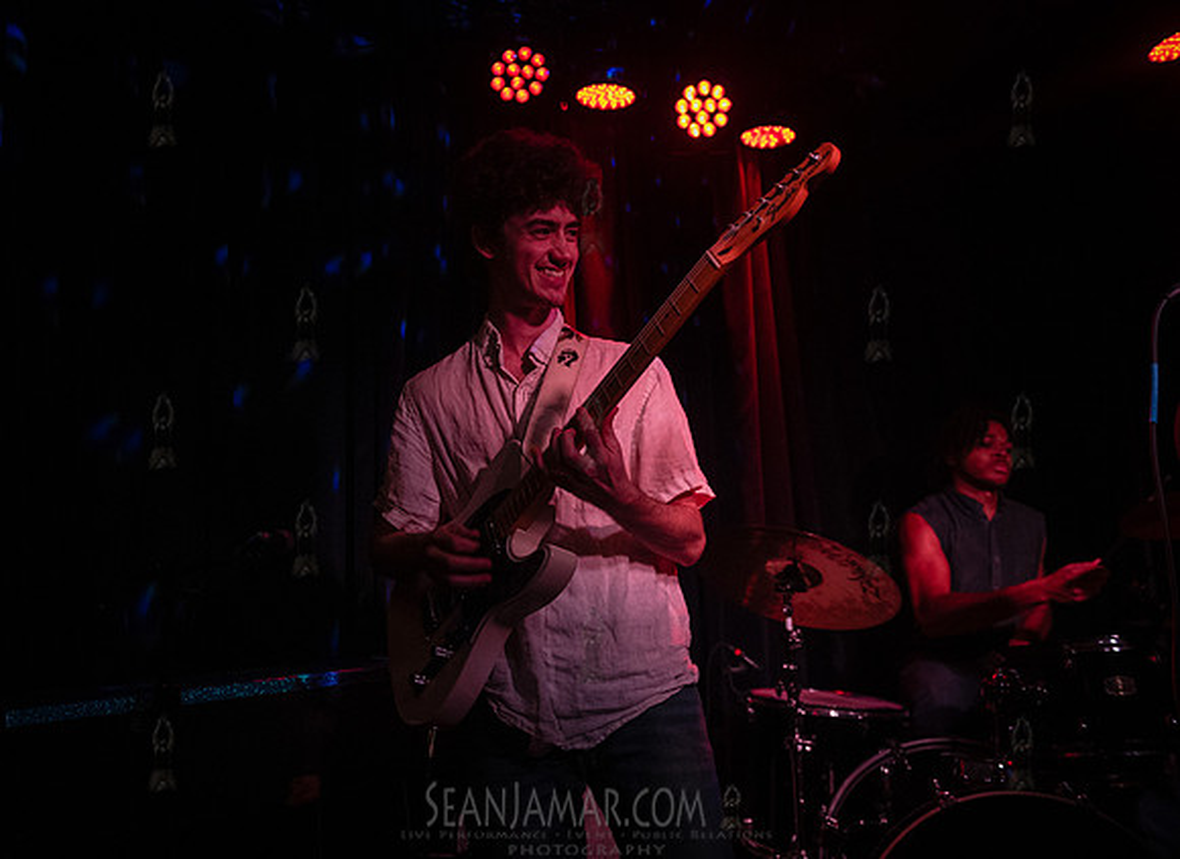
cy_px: 449
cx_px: 505
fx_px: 899
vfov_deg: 51.0
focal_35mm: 27
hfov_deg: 66.2
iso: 8000
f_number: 3.5
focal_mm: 24
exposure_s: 1/320
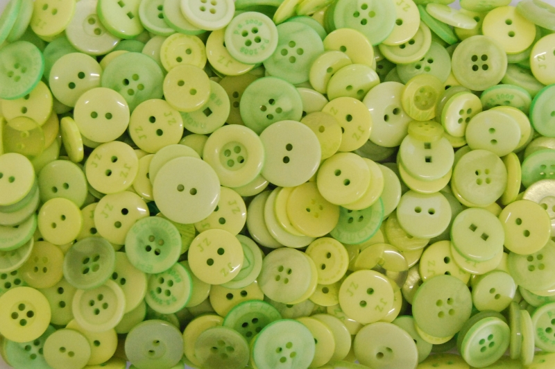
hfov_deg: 37.9
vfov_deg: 25.7
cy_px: 184
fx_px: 809
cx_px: 278
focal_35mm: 52
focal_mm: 35
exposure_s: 1/80
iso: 1600
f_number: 5.6
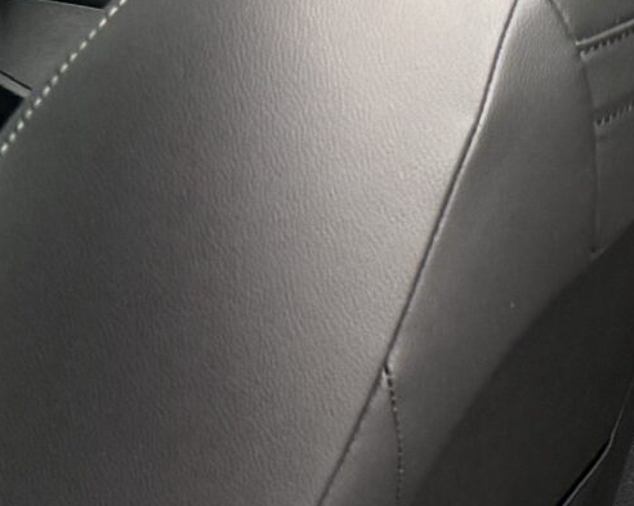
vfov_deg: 12.3
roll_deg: -0.8
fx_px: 2288
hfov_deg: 12.3
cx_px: 1561
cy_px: -117
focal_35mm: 122
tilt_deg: -13.1
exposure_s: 1/114
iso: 200
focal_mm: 6.76
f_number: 1.78
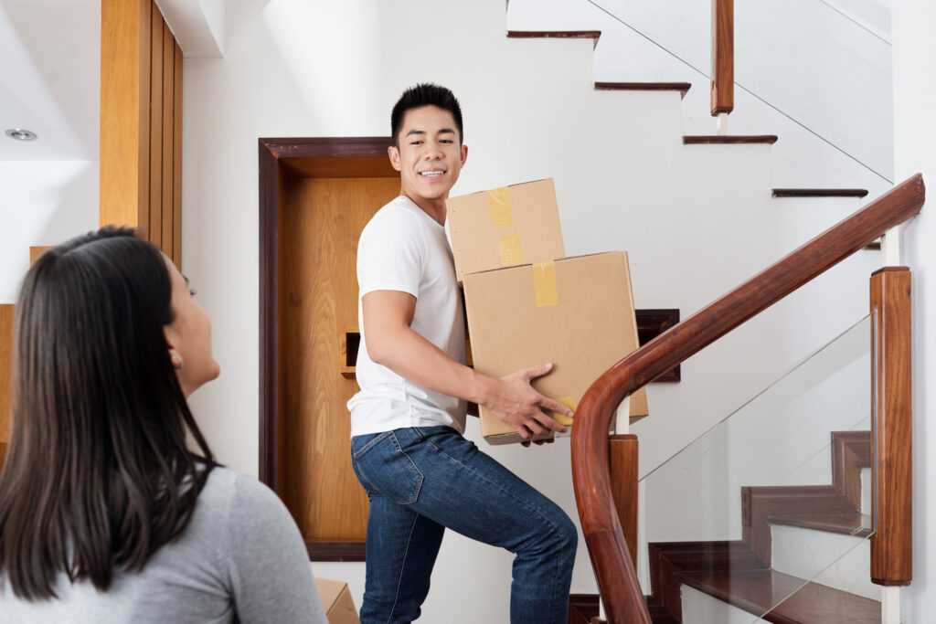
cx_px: 468
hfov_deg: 54.4
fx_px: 910
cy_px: 312
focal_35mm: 35
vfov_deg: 37.9
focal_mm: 35
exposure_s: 1/160
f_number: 5.6
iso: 500
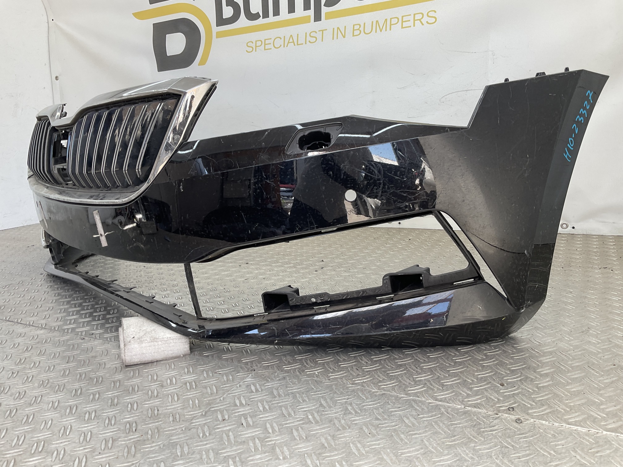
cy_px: 234
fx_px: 522
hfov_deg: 61.7
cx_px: 312
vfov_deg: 48.2
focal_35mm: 29
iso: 16
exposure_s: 1/110
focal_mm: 3
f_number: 1.8
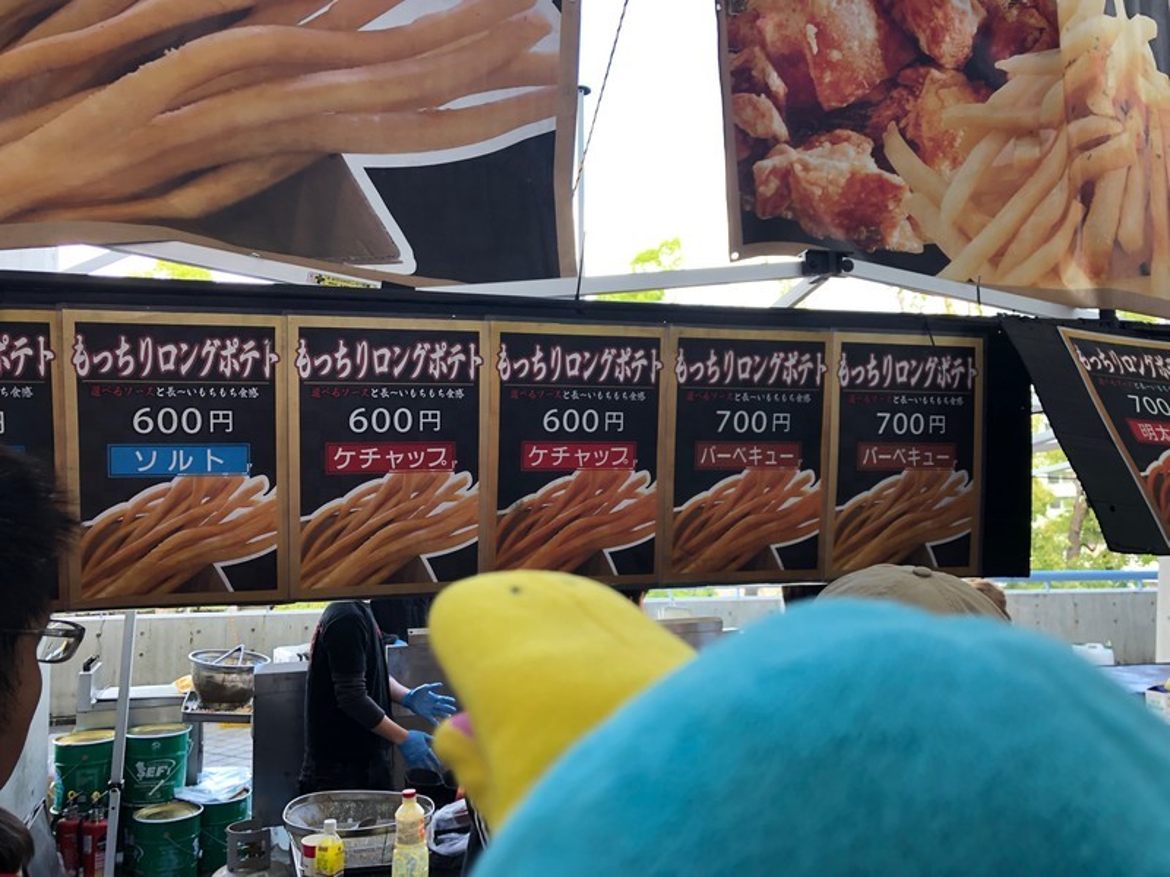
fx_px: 946
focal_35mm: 28
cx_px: 585
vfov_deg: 49.7
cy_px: 438
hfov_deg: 63.4
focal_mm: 3.99
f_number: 1.8
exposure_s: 1/120
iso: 50
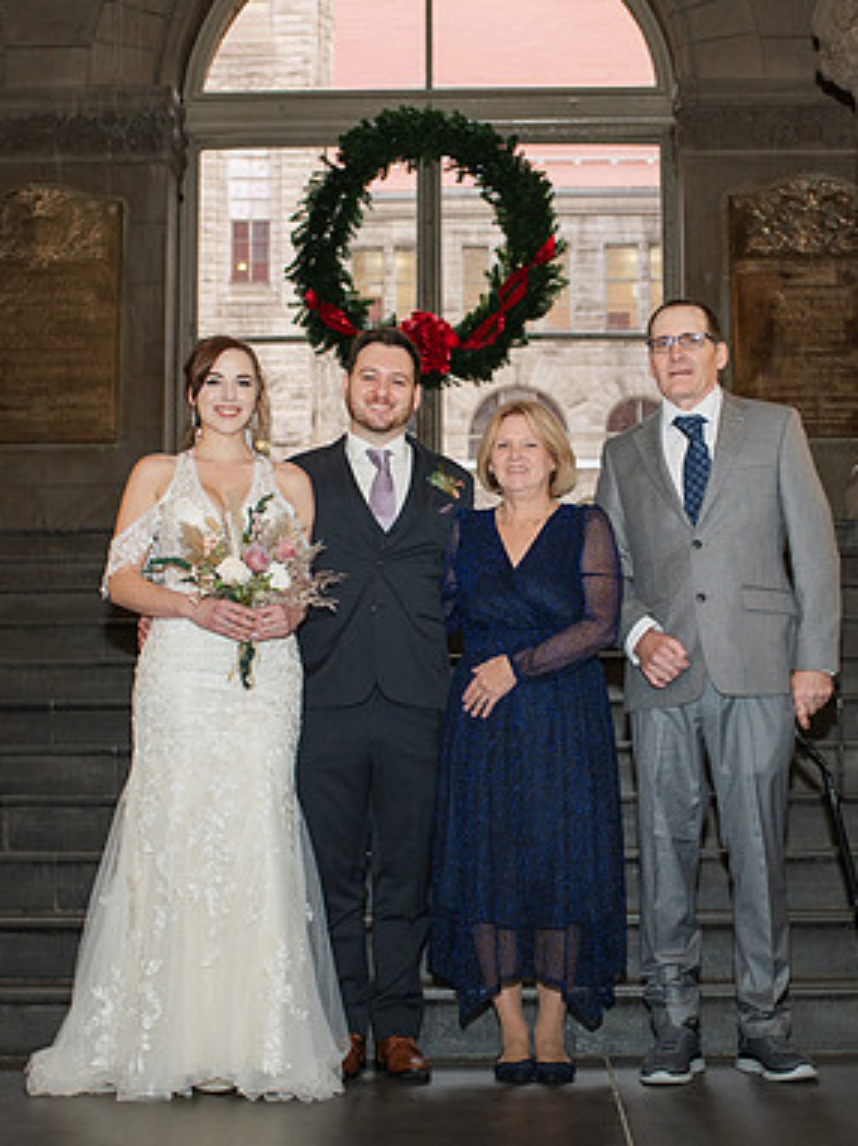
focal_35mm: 60
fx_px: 1985
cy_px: 611
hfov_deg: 24.3
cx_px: 521
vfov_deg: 32.2
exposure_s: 1/200
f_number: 3.5
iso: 1000
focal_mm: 35
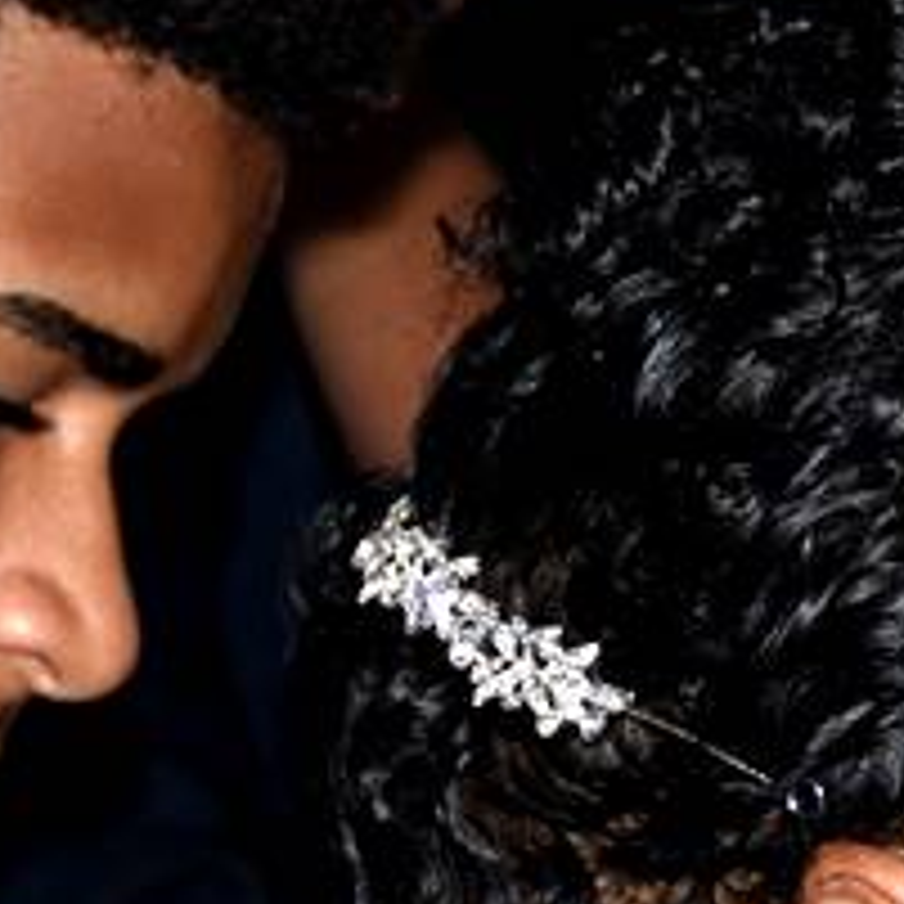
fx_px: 11227
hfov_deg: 4.6
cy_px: 886
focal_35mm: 380
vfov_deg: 4.6
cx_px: 355
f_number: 4.8
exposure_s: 1/100
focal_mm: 50
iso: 800
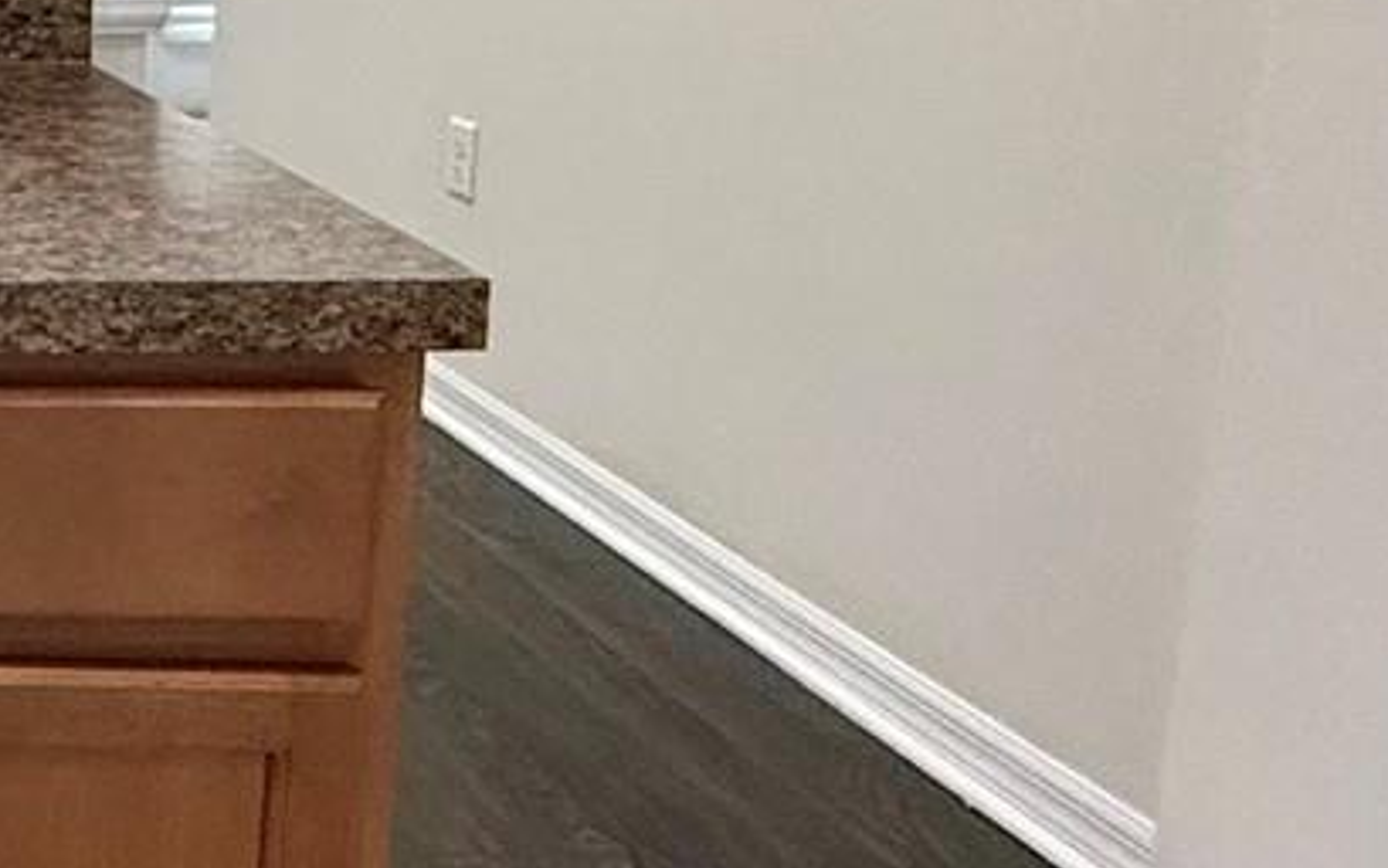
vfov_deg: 21.7
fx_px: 2195
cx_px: -848
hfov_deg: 24.4
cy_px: 31
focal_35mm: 58
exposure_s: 1/120
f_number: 2.2
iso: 320
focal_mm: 2.22
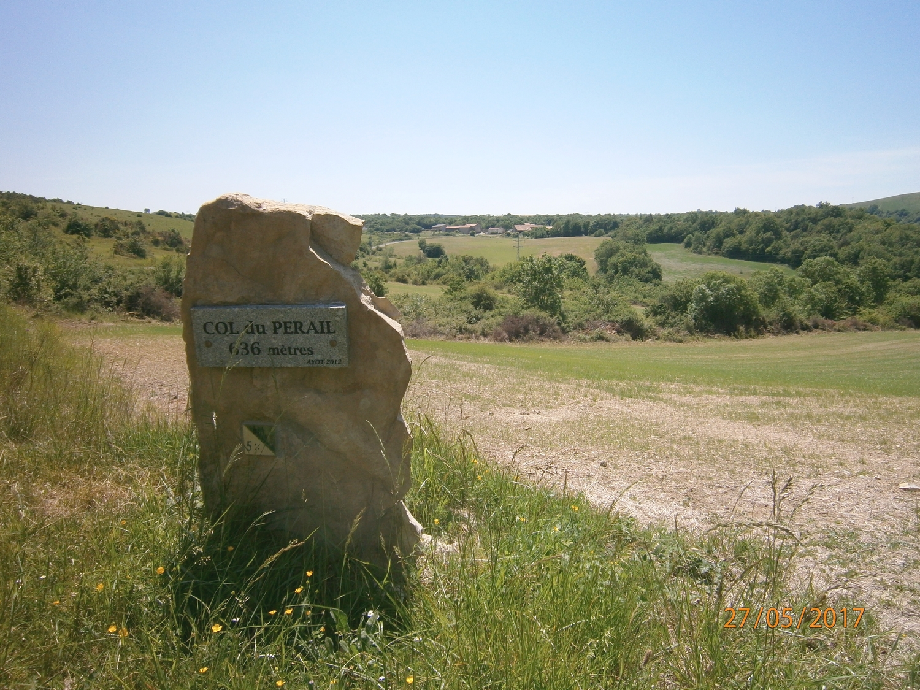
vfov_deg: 53.1
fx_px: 691
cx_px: 460
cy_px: 345
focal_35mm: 26
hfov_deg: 67.3
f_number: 2.8
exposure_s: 1/1600
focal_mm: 4.7
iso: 80
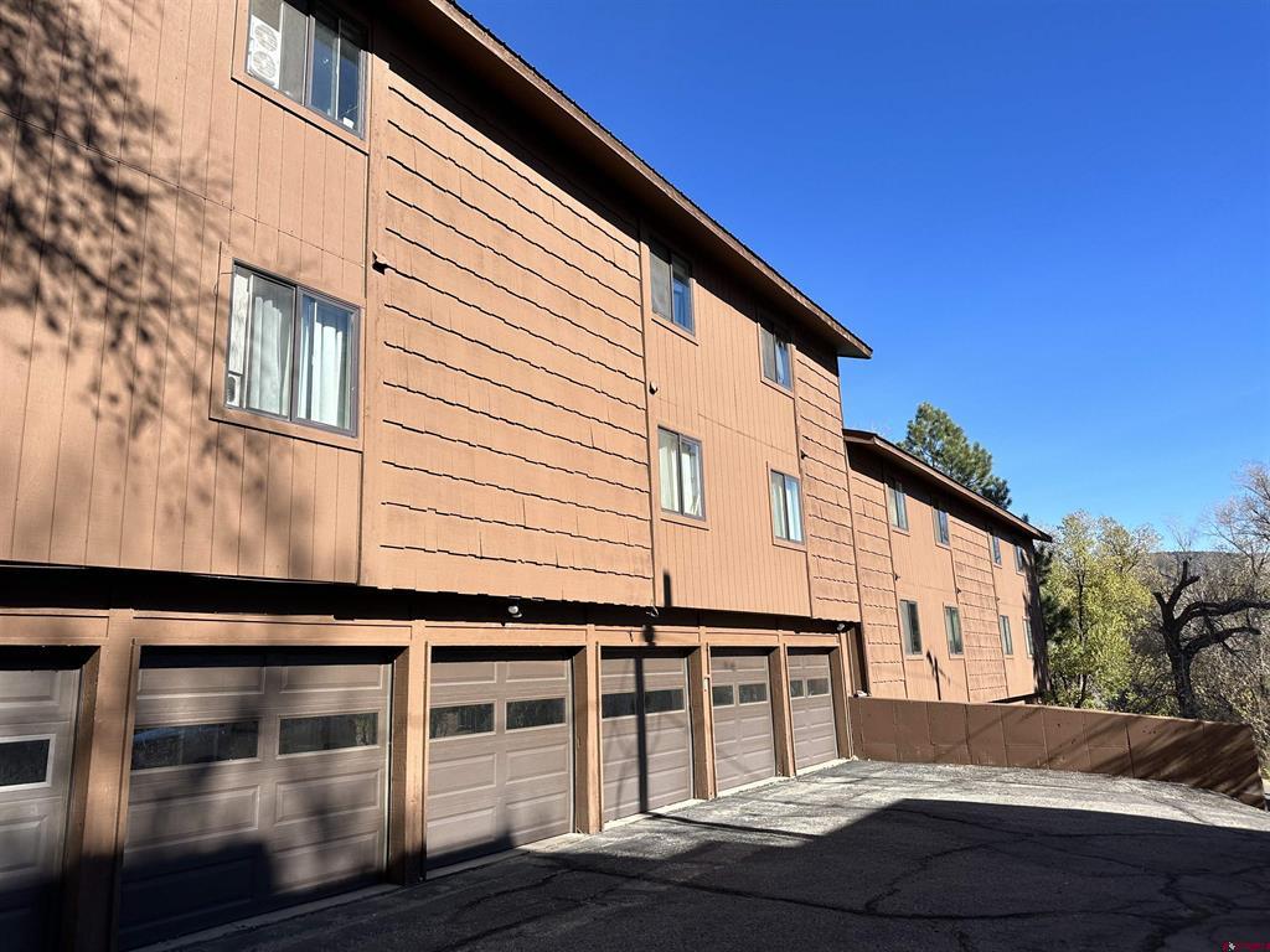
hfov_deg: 71.6
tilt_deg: +12.2
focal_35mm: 24
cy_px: 476
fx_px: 881
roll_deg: +1.0
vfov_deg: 56.8
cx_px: 635
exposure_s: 1/2660
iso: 80
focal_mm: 6.86
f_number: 1.78
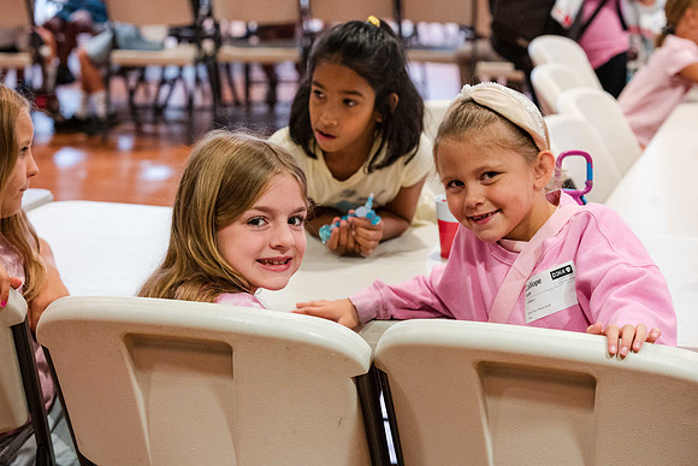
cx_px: 337
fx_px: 1718
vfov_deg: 15.4
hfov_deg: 23.0
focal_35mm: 89
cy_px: 228
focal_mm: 85
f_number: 5.6
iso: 6400
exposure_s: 1/125
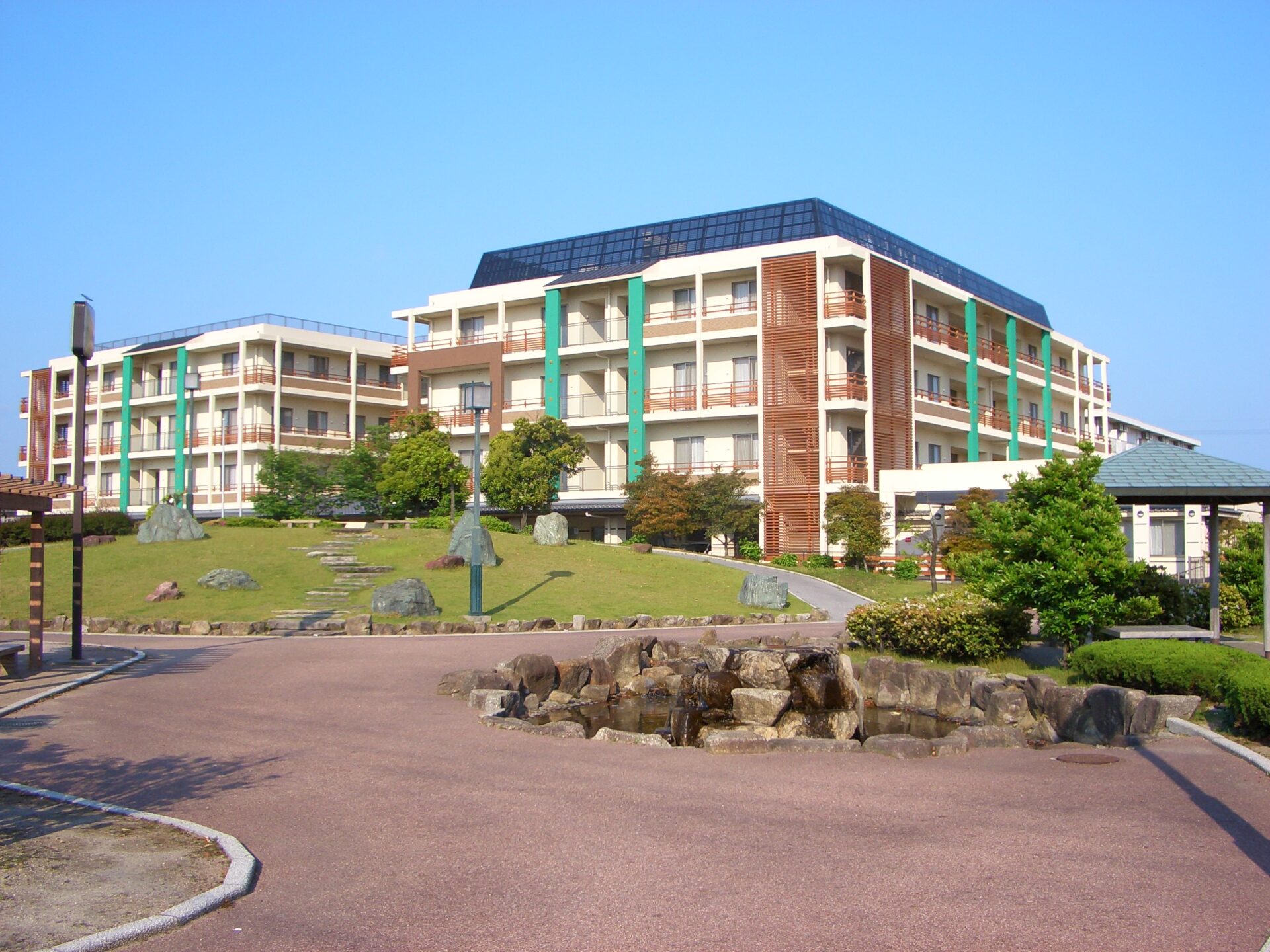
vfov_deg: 40.7
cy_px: 476
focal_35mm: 35
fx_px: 1284
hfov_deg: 52.6
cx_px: 635
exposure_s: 1/400
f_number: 4.3
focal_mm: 5.8
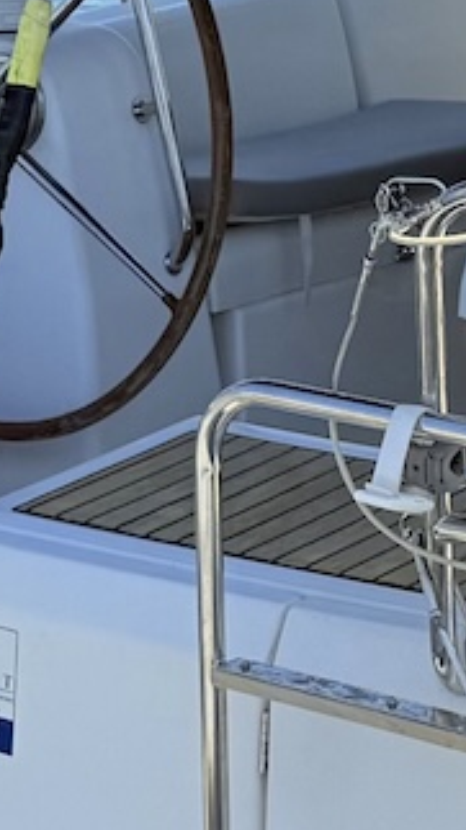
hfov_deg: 7.7
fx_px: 3429
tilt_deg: -17.7
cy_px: 521
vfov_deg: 13.8
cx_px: 579
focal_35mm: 156
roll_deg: +0.3
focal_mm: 6.76
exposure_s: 1/7353
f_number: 1.78
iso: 80
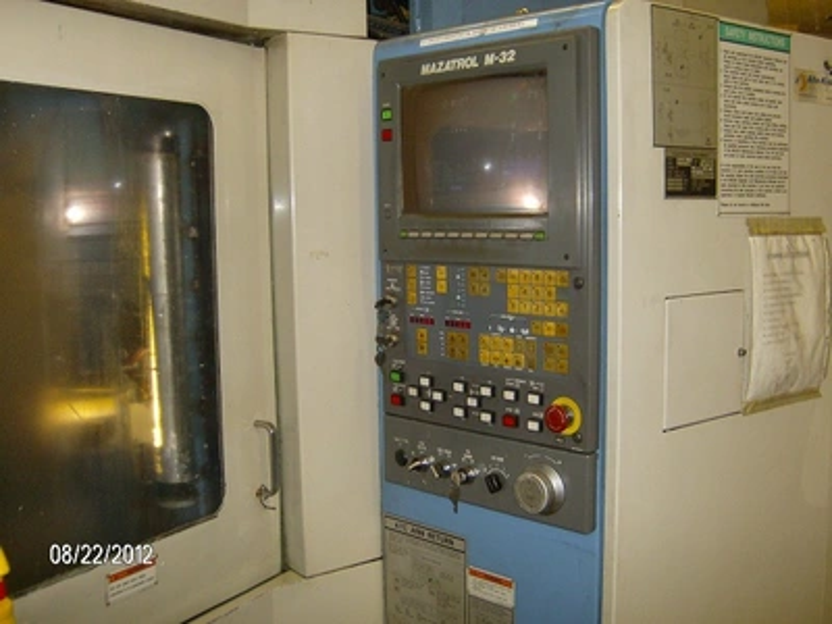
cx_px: 416
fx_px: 865
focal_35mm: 36
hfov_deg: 51.4
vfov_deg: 39.7
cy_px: 312
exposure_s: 1/60
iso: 200
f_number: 2.8
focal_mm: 6
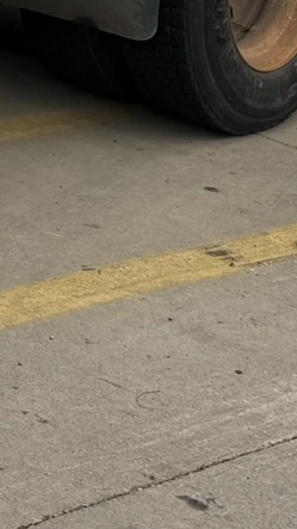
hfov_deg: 8.3
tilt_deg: -7.7
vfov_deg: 16.2
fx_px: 1653
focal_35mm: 118
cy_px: -318
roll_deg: +2.8
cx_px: -668
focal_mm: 6.76
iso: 80
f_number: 1.78
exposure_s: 1/1653
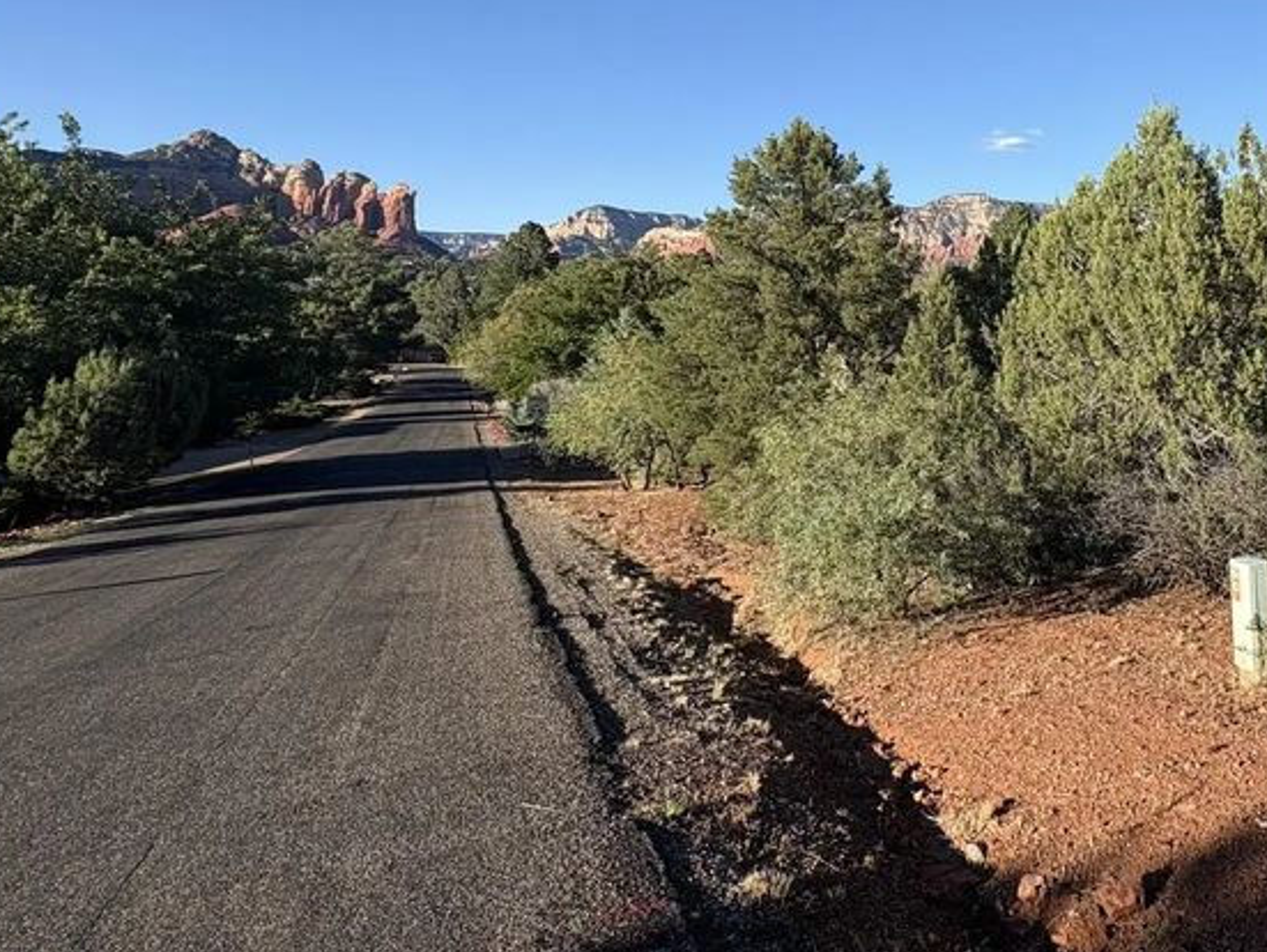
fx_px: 952
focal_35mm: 26
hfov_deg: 63.0
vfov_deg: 50.8
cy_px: 235
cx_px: 963
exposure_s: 1/1160
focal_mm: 2.22
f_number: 2.2
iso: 40
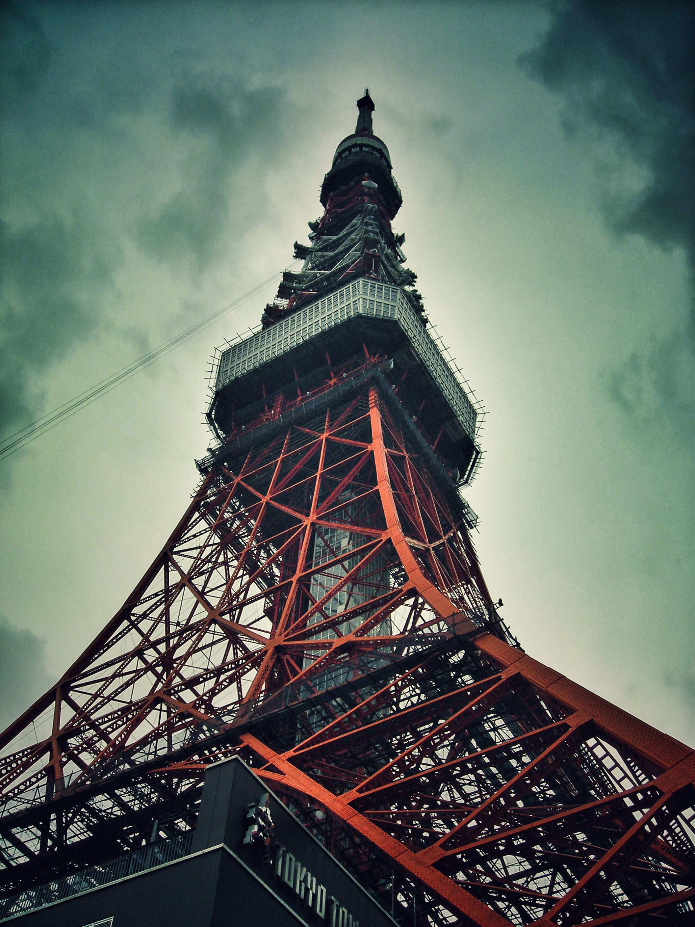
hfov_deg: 37.7
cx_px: 348
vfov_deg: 49.0
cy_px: 464
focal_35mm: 38
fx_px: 1017
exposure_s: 1/338
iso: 50
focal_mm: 6.3
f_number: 6.4
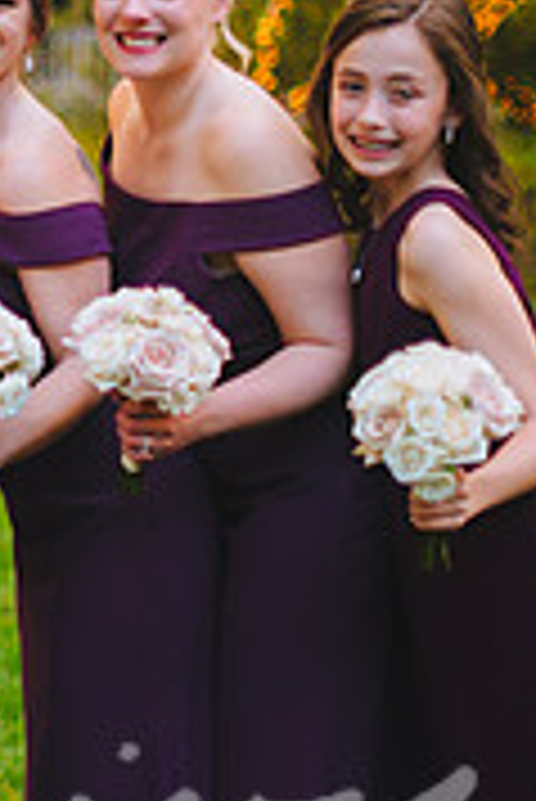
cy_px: 328
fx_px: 3633
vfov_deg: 12.6
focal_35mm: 163
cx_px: -545
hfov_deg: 8.0
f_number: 1.8
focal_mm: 50
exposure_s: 1/320
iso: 400
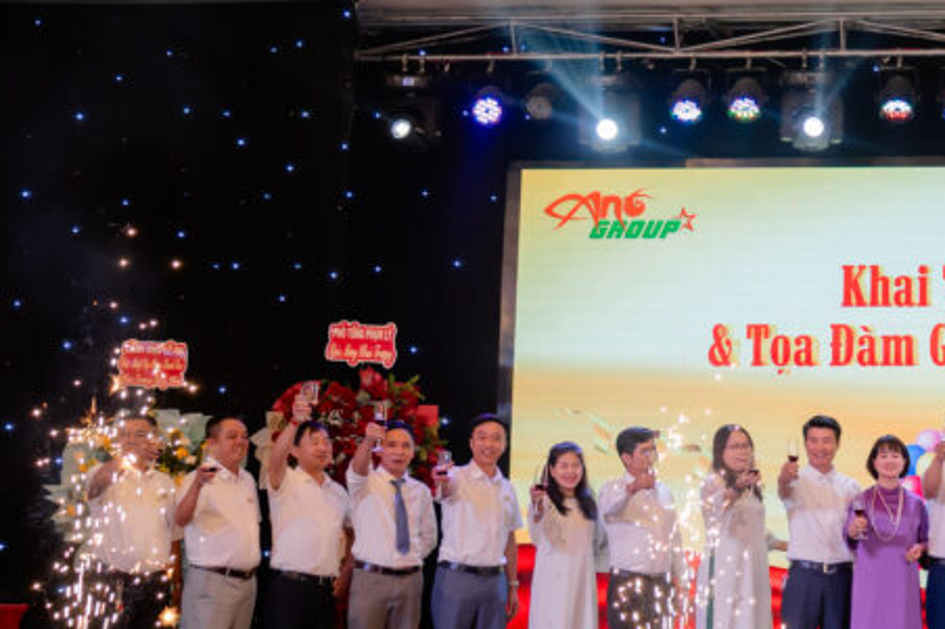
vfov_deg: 17.7
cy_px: 205
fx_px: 2020
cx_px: 1104
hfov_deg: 24.2
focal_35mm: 77
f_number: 3.2
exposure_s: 1/200
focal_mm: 29
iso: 640
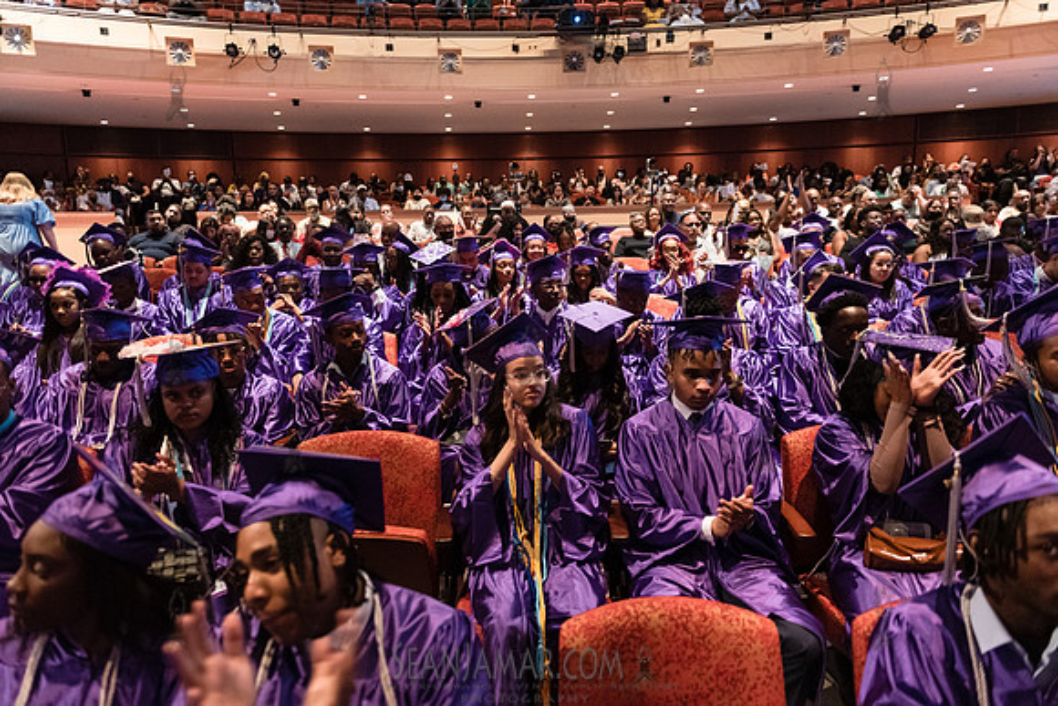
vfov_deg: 52.6
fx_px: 714
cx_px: 529
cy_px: 353
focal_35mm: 24
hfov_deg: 73.0
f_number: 2.8
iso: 4000
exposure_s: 1/160
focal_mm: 24
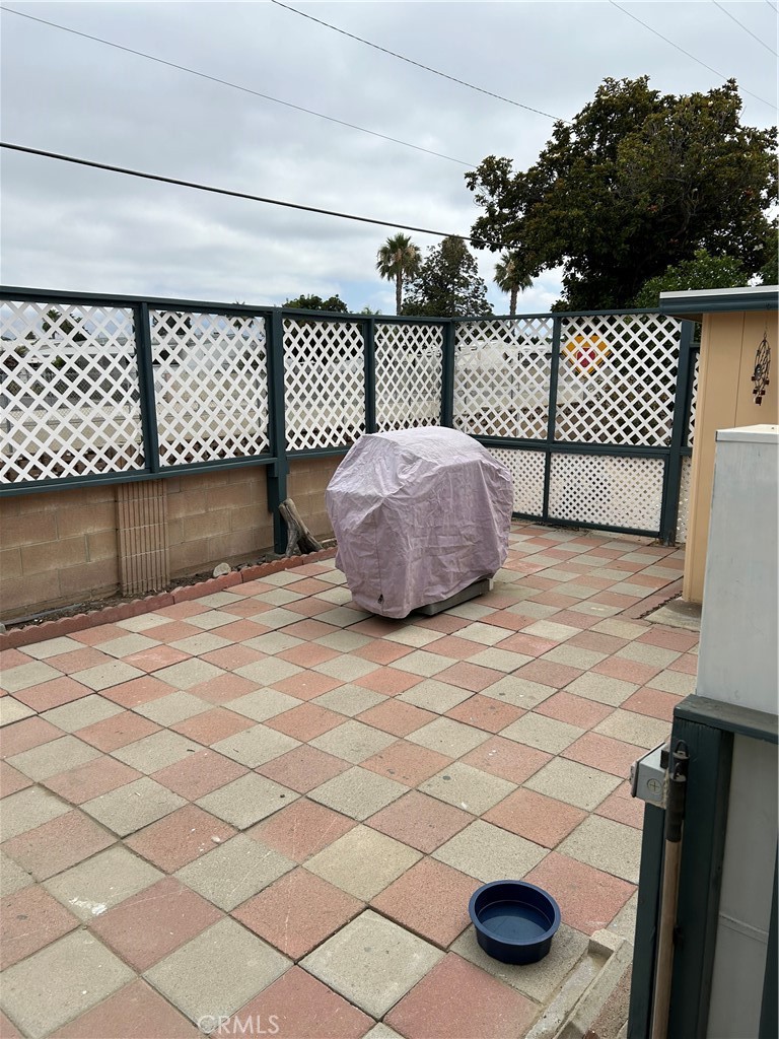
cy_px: 520
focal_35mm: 26
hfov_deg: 53.1
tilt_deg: -8.2
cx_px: 390
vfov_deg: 67.3
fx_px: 780
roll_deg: +0.5
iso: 50
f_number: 1.5
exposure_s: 1/5882
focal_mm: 5.7
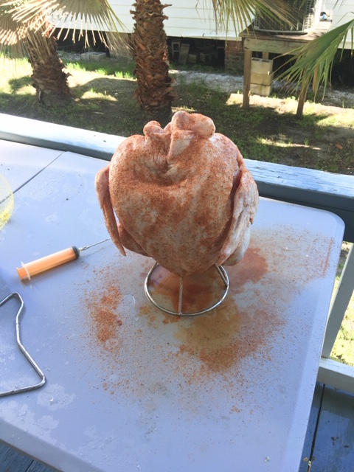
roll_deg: +2.6
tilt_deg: -39.9
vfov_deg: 61.7
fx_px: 395
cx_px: 177
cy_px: 236
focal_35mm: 29
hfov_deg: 48.2
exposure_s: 1/120
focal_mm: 4.15
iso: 32
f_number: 2.2
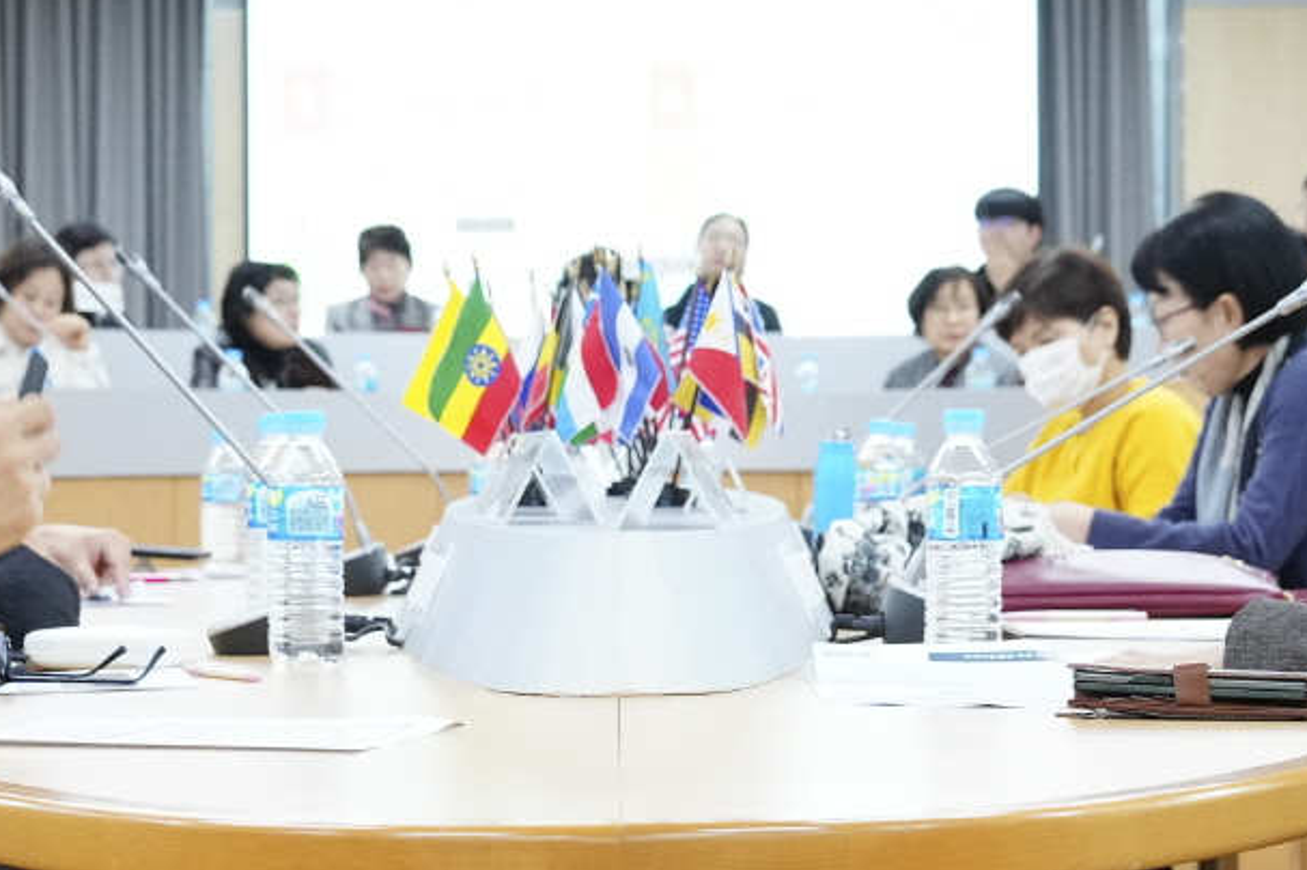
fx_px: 3338
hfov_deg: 22.2
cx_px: 655
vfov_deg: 14.8
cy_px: 612
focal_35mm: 92
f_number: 4
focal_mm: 31
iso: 2500
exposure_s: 1/160
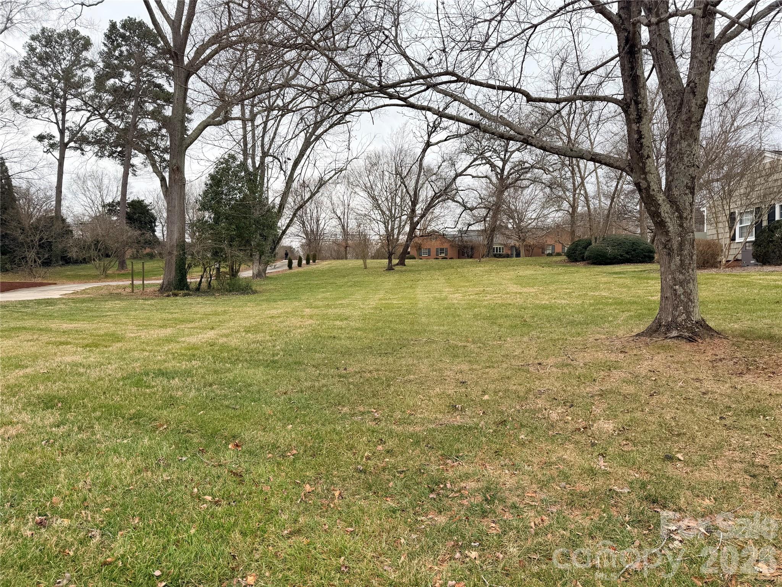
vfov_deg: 56.8
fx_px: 542
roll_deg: -0.1
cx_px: 391
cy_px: 294
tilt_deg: +0.1
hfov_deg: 71.6
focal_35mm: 24
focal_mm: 6.76
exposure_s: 1/858
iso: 80
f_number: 1.78
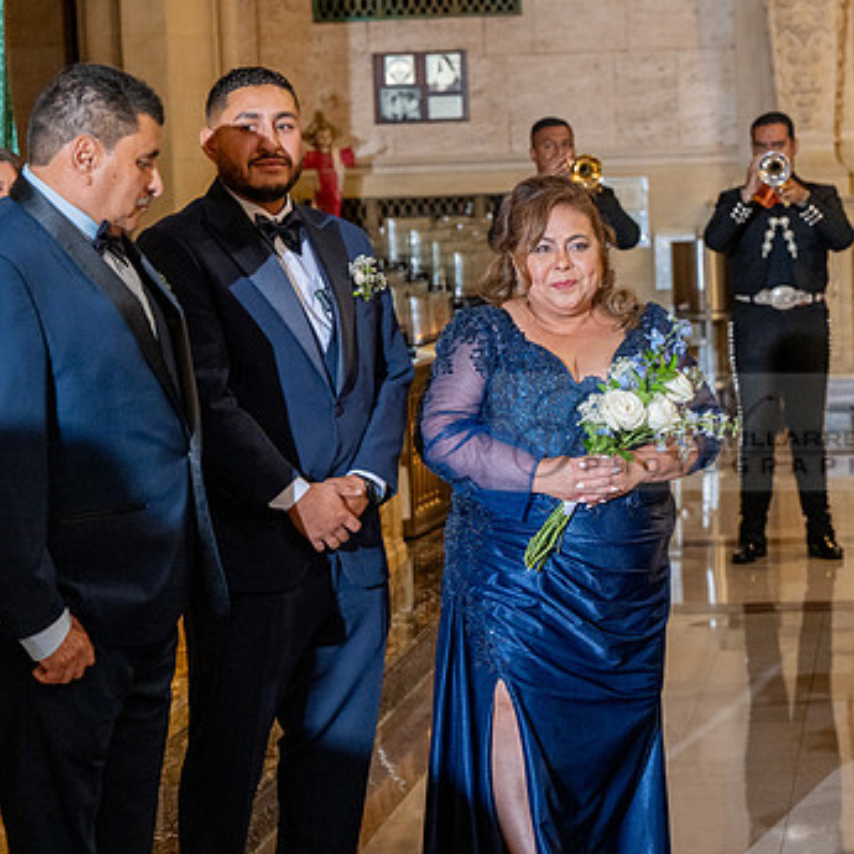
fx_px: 2791
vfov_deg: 17.4
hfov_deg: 17.2
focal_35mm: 100
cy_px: 432
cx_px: 708
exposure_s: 1/200
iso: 2000
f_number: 4.5
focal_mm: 70
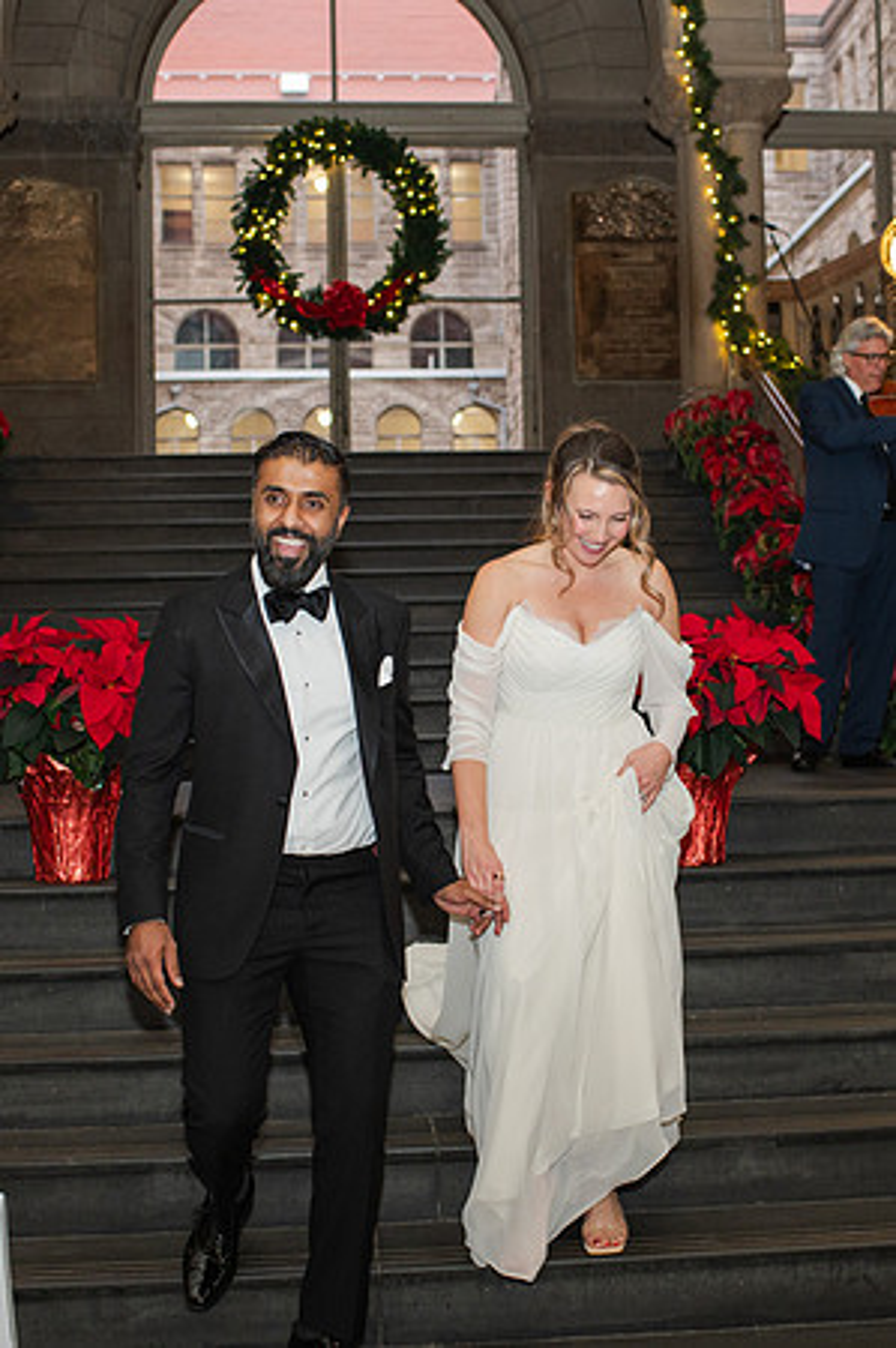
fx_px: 1987
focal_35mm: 53
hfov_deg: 25.4
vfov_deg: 37.5
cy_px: 675
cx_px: 532
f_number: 3.5
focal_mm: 35
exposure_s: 1/200
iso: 1000
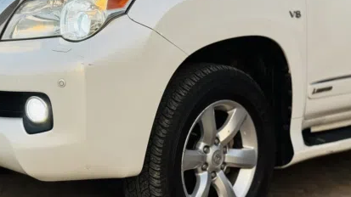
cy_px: 69
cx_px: 101
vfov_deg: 14.9
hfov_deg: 26.0
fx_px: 754
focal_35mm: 81
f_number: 1.78
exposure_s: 1/488
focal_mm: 6.76
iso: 64
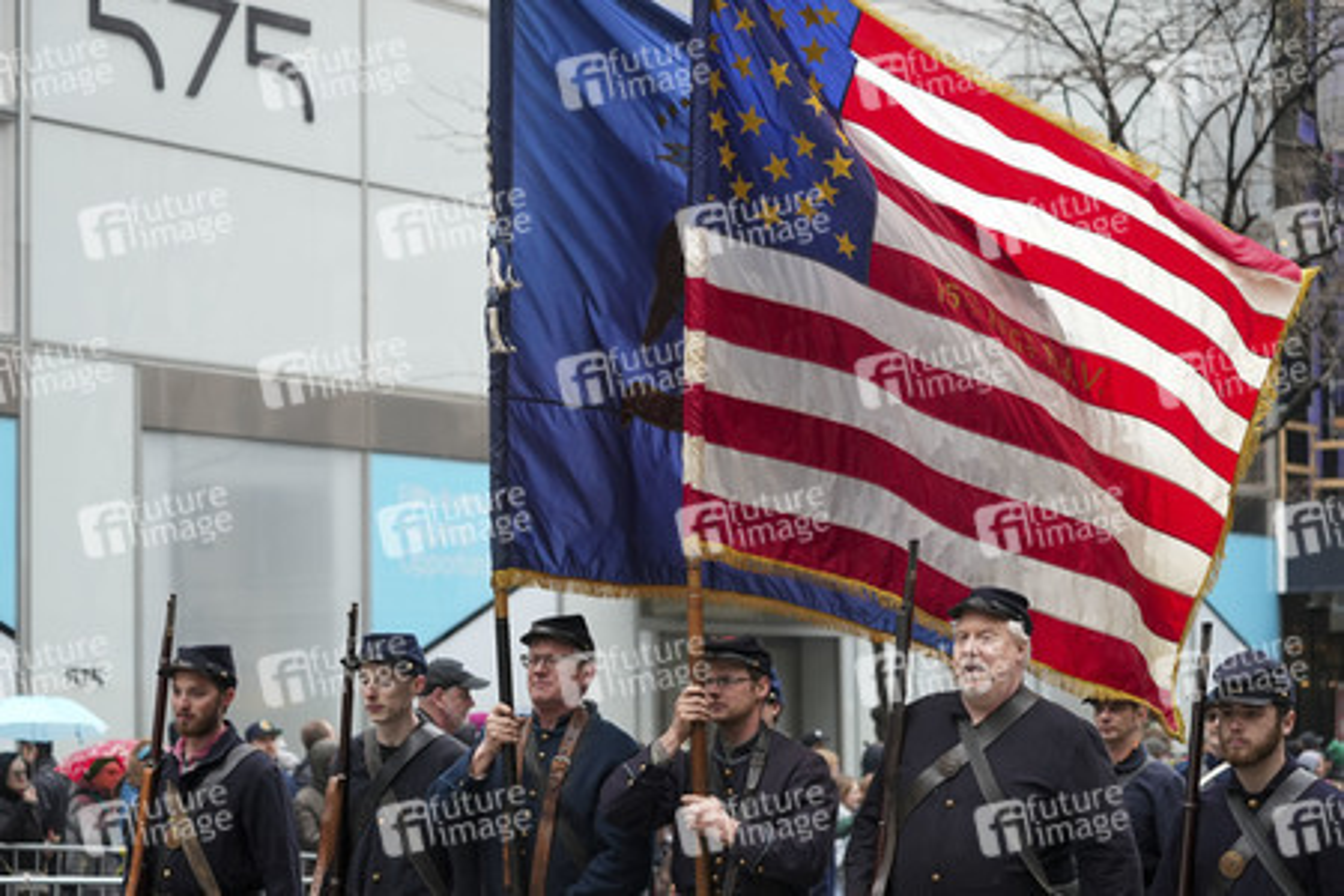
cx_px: 672
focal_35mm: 100
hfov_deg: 20.4
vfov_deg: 13.7
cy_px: 448
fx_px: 3733
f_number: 5
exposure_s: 1/500
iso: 1000
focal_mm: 100
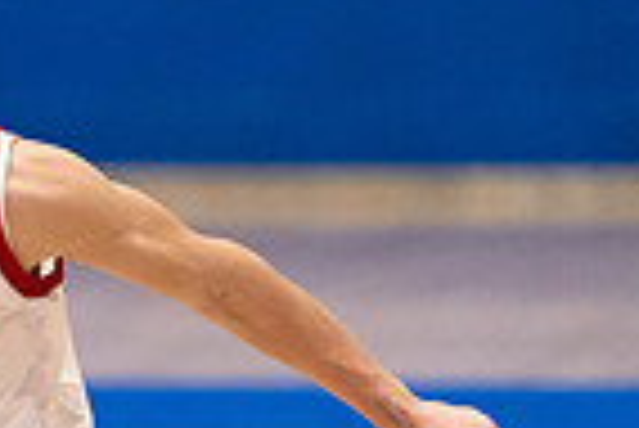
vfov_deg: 1.4
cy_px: 302
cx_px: -98
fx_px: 17572
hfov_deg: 2.1
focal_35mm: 989
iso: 3200
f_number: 2.8
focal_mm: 200
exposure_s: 1/1000
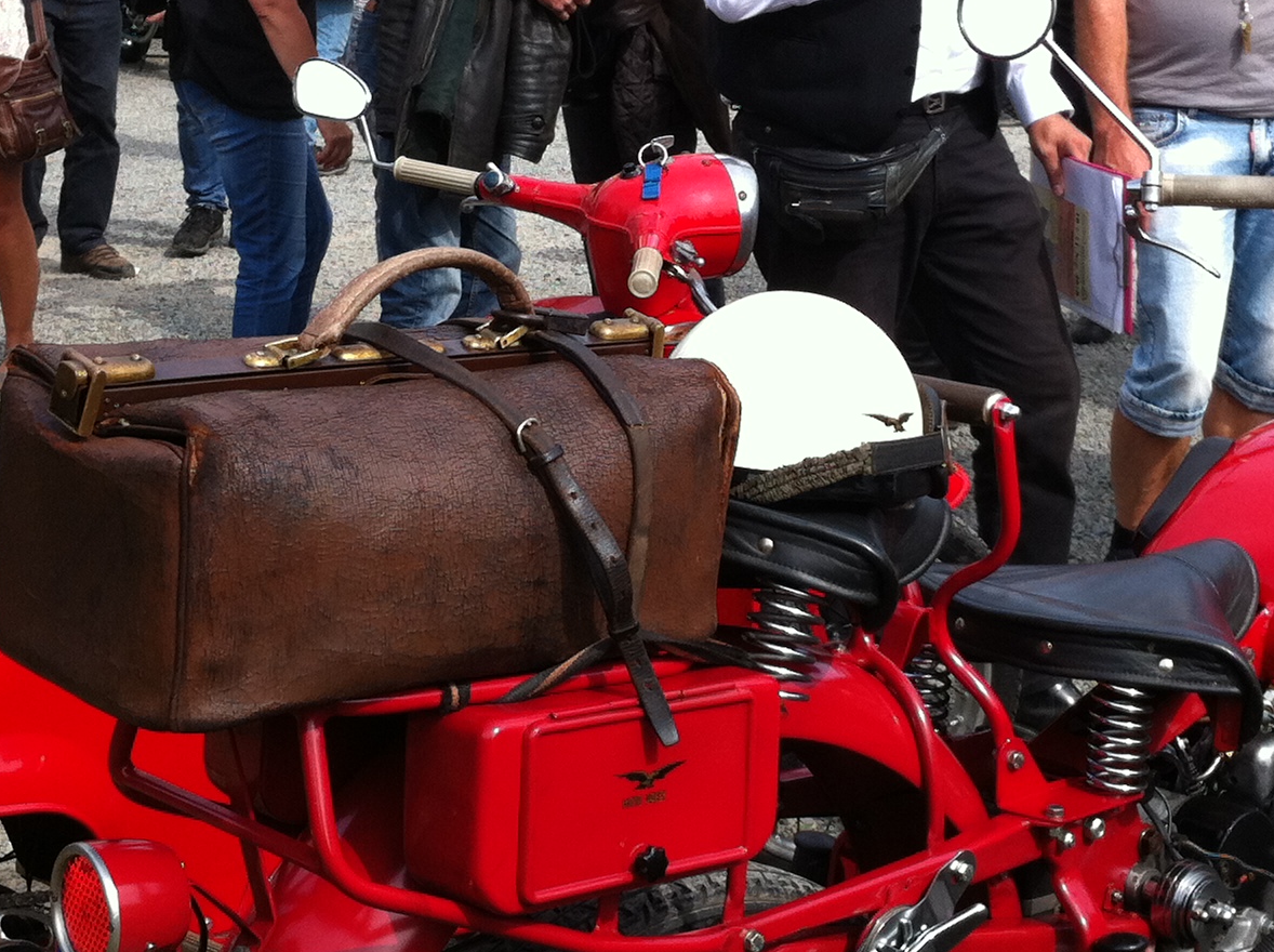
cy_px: 413
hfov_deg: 25.4
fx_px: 2830
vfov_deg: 19.1
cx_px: 700
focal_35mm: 77
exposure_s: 1/511
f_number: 2.8
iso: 80
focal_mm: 3.85
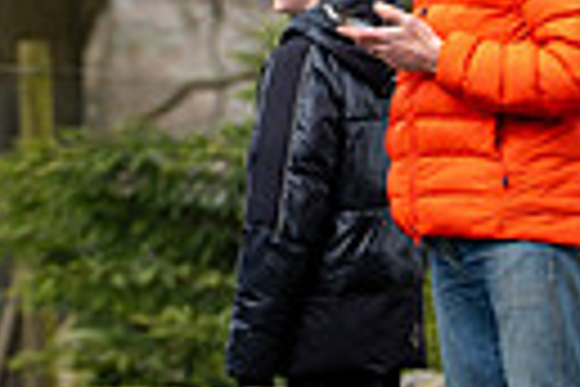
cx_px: 121
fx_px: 10633
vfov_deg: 2.1
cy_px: 65
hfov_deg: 3.1
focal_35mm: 660
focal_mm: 147
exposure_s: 1/640
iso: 200
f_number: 4
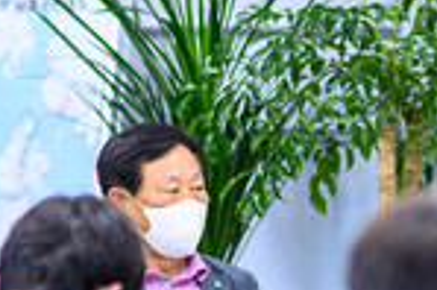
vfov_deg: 4.2
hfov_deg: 6.2
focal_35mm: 330
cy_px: 223
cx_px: 475
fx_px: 4001
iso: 400
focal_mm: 85
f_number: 2
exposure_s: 1/160
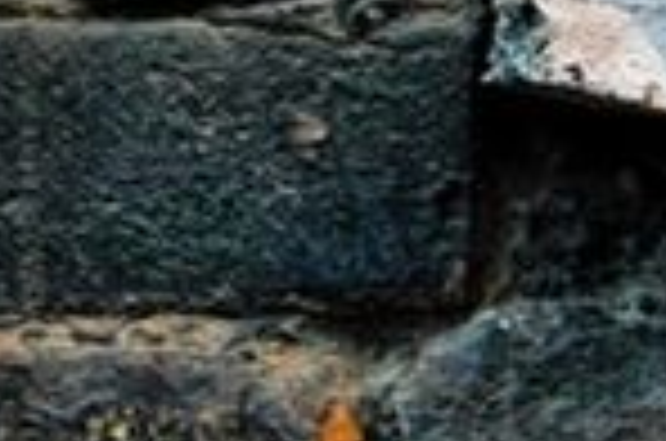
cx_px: 1930
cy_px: 457
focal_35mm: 457
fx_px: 8436
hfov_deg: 4.4
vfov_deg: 3.0
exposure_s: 1/50
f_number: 2.8
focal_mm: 50
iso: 400
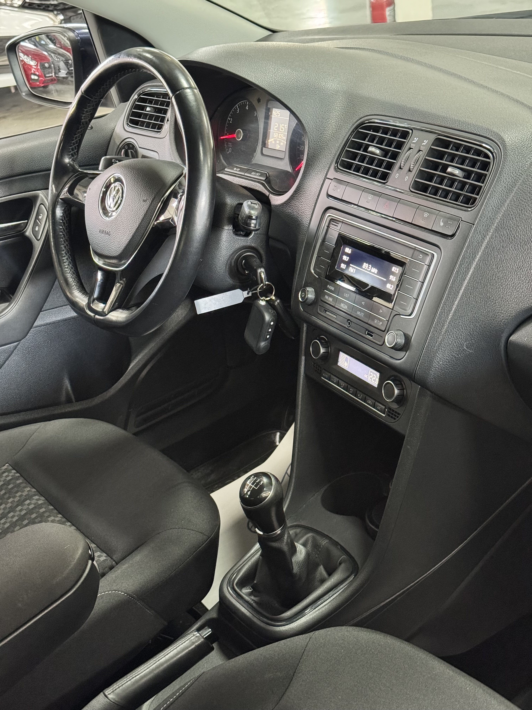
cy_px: 355
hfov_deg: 30.3
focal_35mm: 48
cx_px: 266
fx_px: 984
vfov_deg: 39.7
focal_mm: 6.76
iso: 500
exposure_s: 1/40
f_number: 1.78
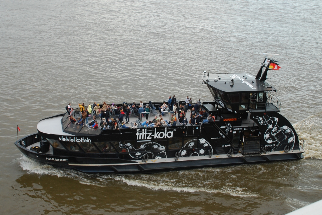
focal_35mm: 42
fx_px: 376
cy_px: 108
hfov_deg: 46.4
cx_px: 161
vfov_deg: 32.0
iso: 200
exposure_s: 1/60
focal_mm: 28
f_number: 8
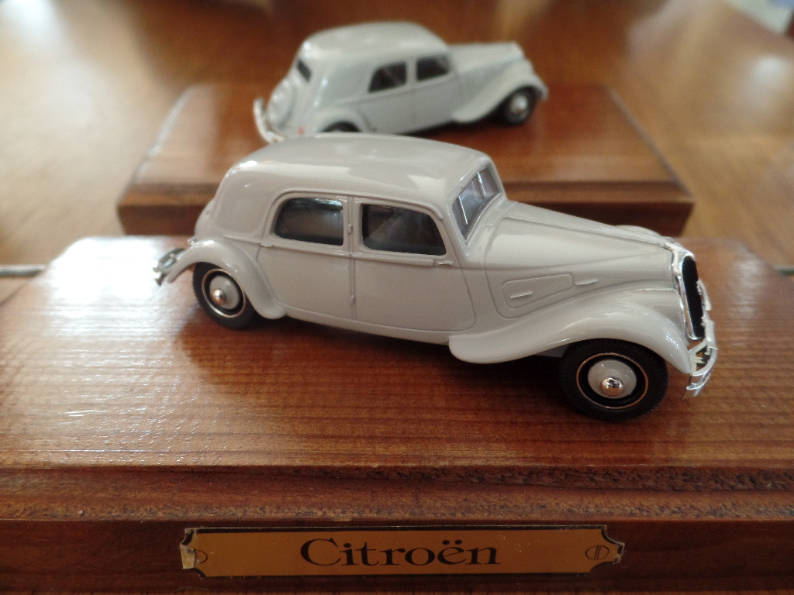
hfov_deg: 73.9
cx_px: 397
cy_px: 298
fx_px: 528
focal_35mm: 23
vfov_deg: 58.9
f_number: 2.8
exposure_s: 1/30
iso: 320
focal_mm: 4.1
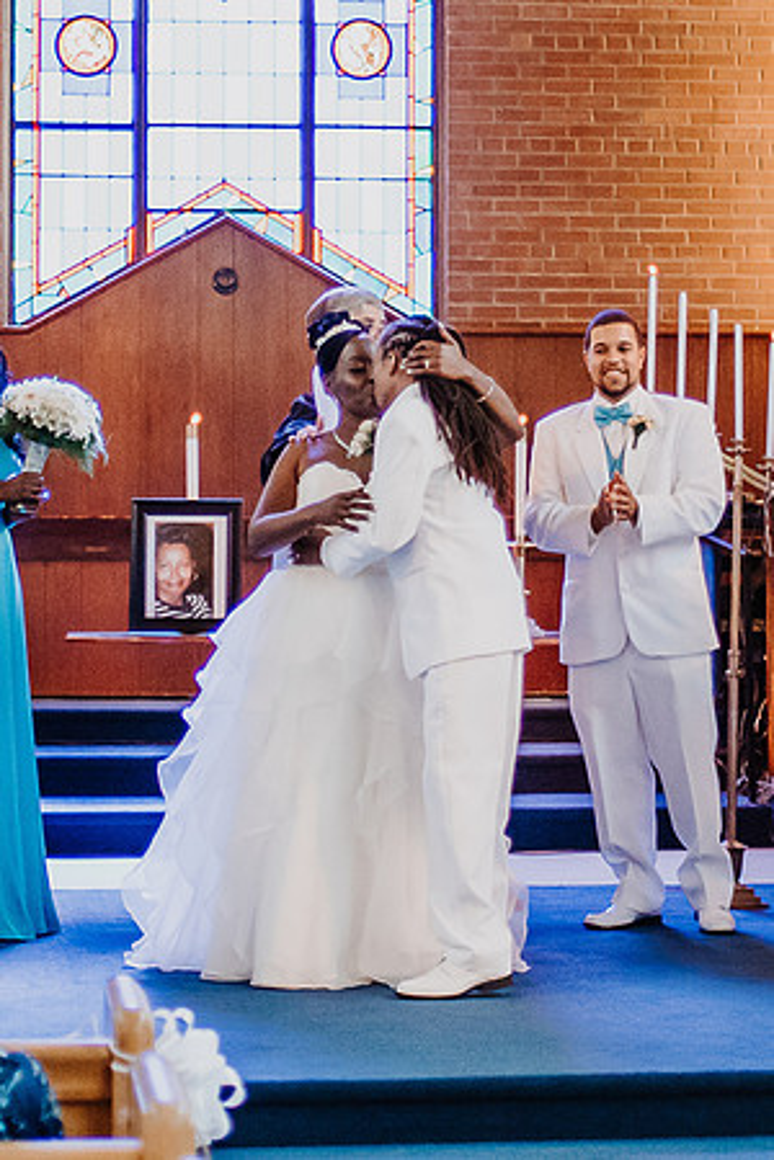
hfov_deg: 11.7
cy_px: 466
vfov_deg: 17.5
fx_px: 3772
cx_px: 413
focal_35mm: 117
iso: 2000
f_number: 1.8
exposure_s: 1/1250
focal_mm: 35
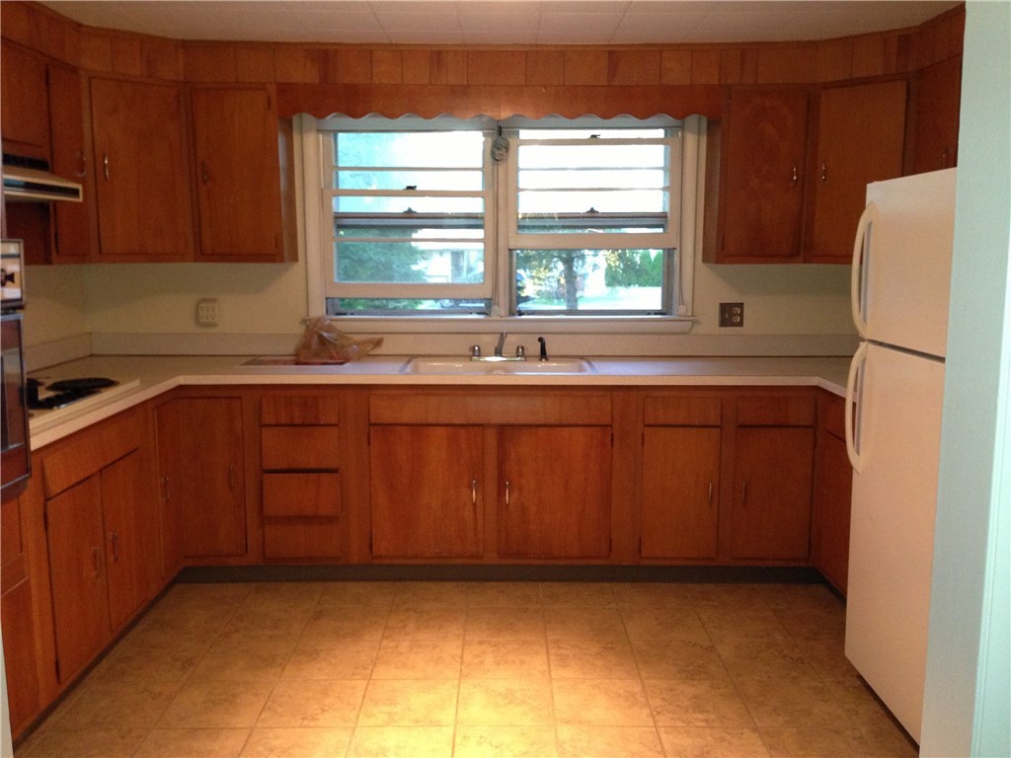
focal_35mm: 33
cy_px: 379
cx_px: 506
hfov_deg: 55.4
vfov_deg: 42.9
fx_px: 964
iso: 250
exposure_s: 1/20
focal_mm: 4.13
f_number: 2.4
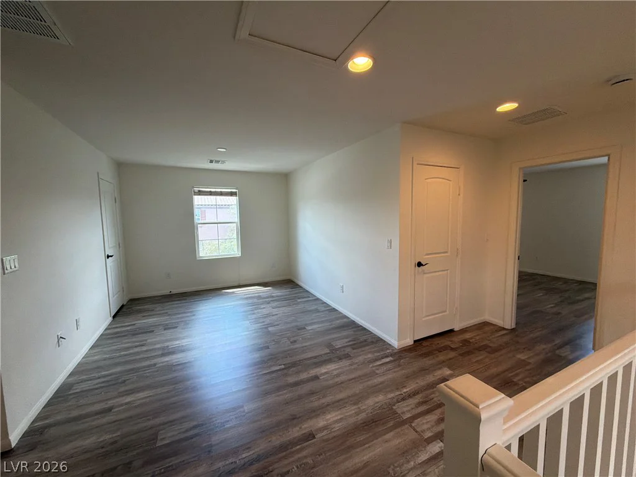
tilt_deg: -4.9
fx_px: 257
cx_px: 318
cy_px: 238
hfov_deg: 102.1
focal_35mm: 14
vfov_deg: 85.7
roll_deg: +0.8
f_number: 2.2
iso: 200
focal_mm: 2.22
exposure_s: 1/120
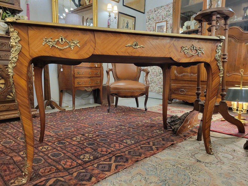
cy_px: 93
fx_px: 186
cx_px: 124
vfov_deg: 53.1
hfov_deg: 67.3
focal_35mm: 26
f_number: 1.8
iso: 640
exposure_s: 1/50
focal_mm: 5.4
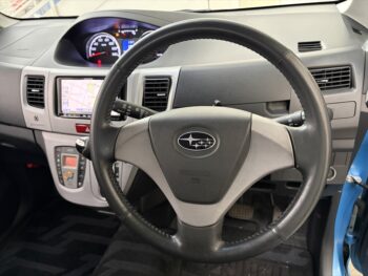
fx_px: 277
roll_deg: +7.8
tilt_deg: -30.8
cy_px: 138
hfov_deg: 67.3
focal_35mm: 26
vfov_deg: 53.1
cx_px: 184
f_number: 1.6
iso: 500
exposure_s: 1/33
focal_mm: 5.96
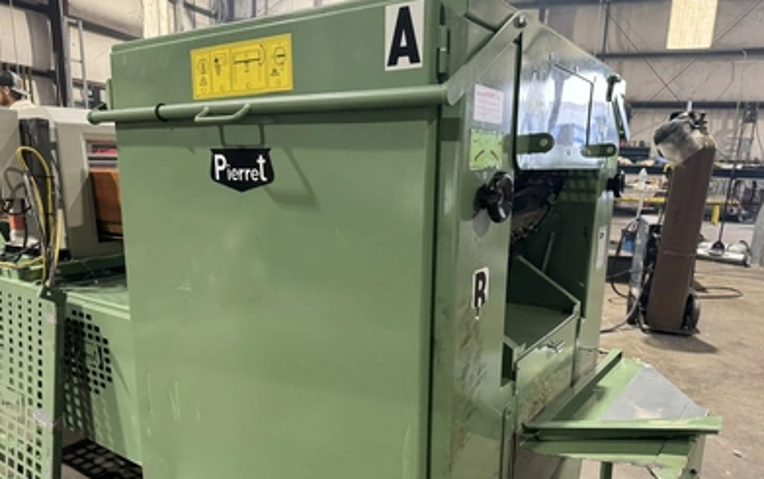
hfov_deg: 70.4
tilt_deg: -14.1
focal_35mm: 26
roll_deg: -2.3
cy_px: 287
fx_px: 542
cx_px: 375
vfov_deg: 47.4
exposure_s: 1/60
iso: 500
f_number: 1.78
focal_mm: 6.86
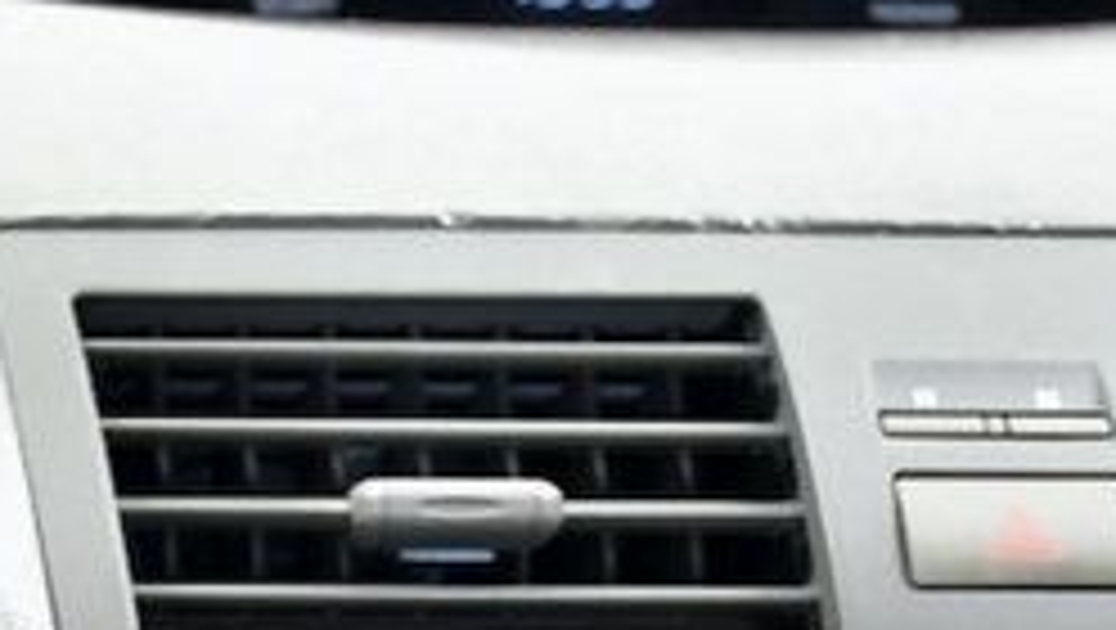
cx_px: 234
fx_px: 5124
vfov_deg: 6.8
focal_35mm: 173
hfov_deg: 12.4
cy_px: 1357
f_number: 4
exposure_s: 1/80
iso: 1250
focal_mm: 27
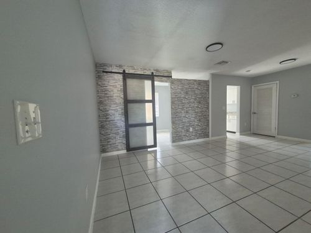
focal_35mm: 13
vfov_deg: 89.9
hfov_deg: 106.2
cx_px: 156
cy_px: 116
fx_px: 117
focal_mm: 1.74
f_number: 2.2
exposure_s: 1/60
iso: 640
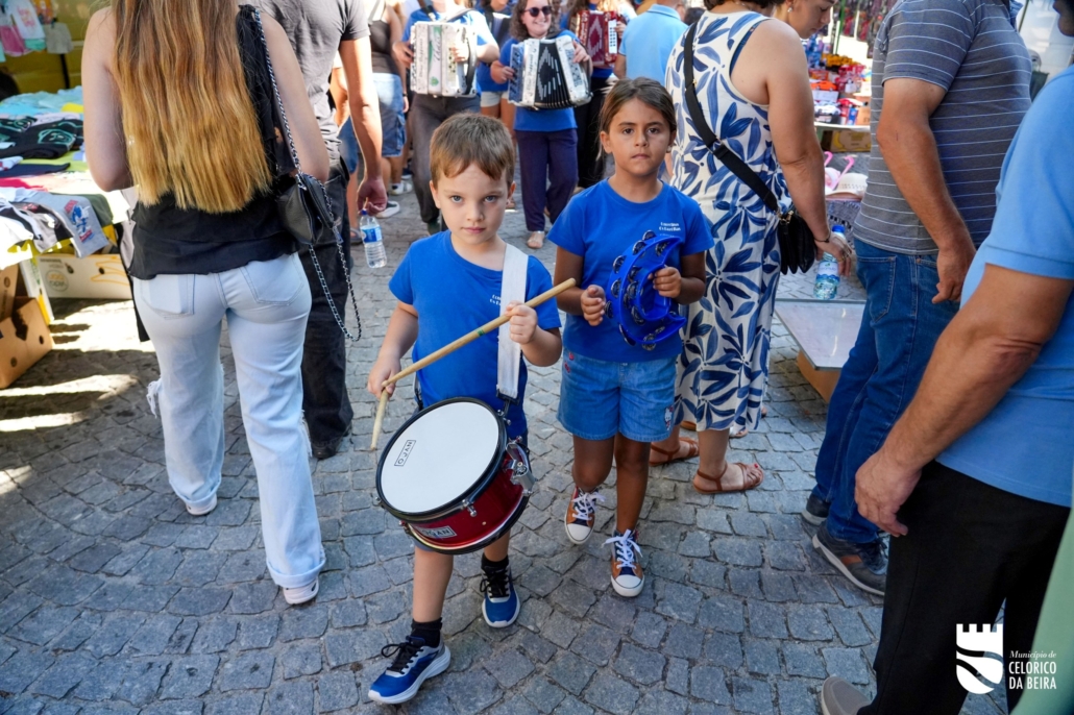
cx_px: 537
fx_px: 716
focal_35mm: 24
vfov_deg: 53.1
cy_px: 358
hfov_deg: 73.8
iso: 3200
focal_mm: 24
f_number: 4
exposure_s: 1/1600
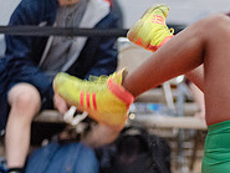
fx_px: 3052
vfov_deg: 3.2
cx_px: 370
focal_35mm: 459
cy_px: 227
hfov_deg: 4.3
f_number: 3.5
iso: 4000
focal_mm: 135
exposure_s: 1/400
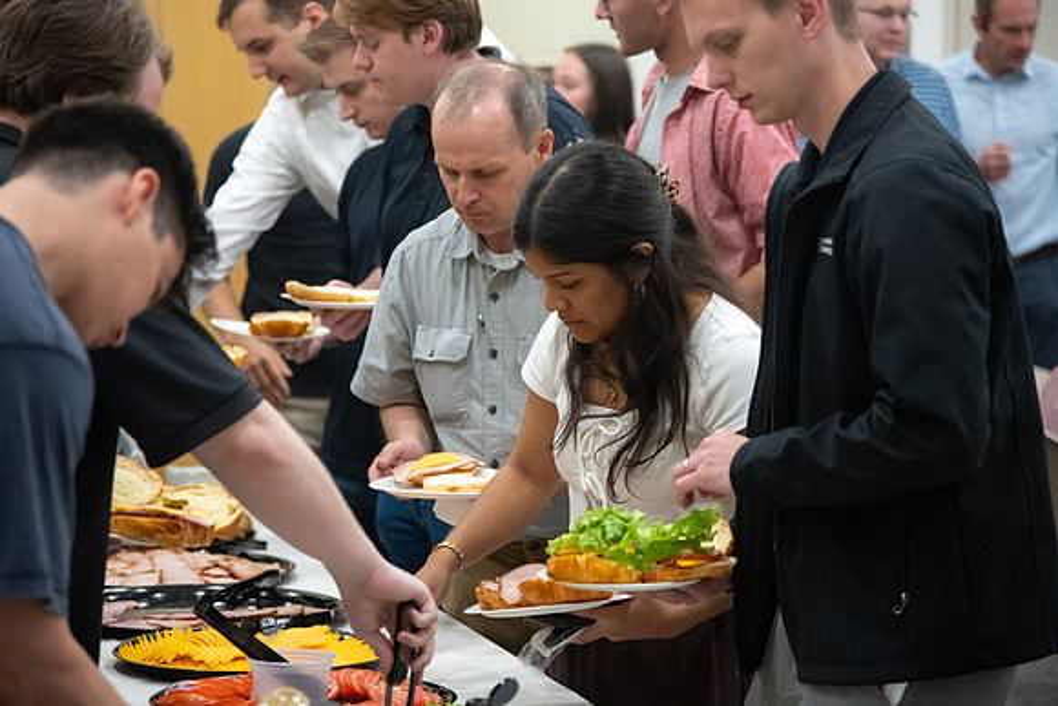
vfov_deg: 11.4
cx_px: 529
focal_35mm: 120
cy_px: 353
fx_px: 3527
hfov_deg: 17.1
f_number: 4
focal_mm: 120
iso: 2500
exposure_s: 1/250
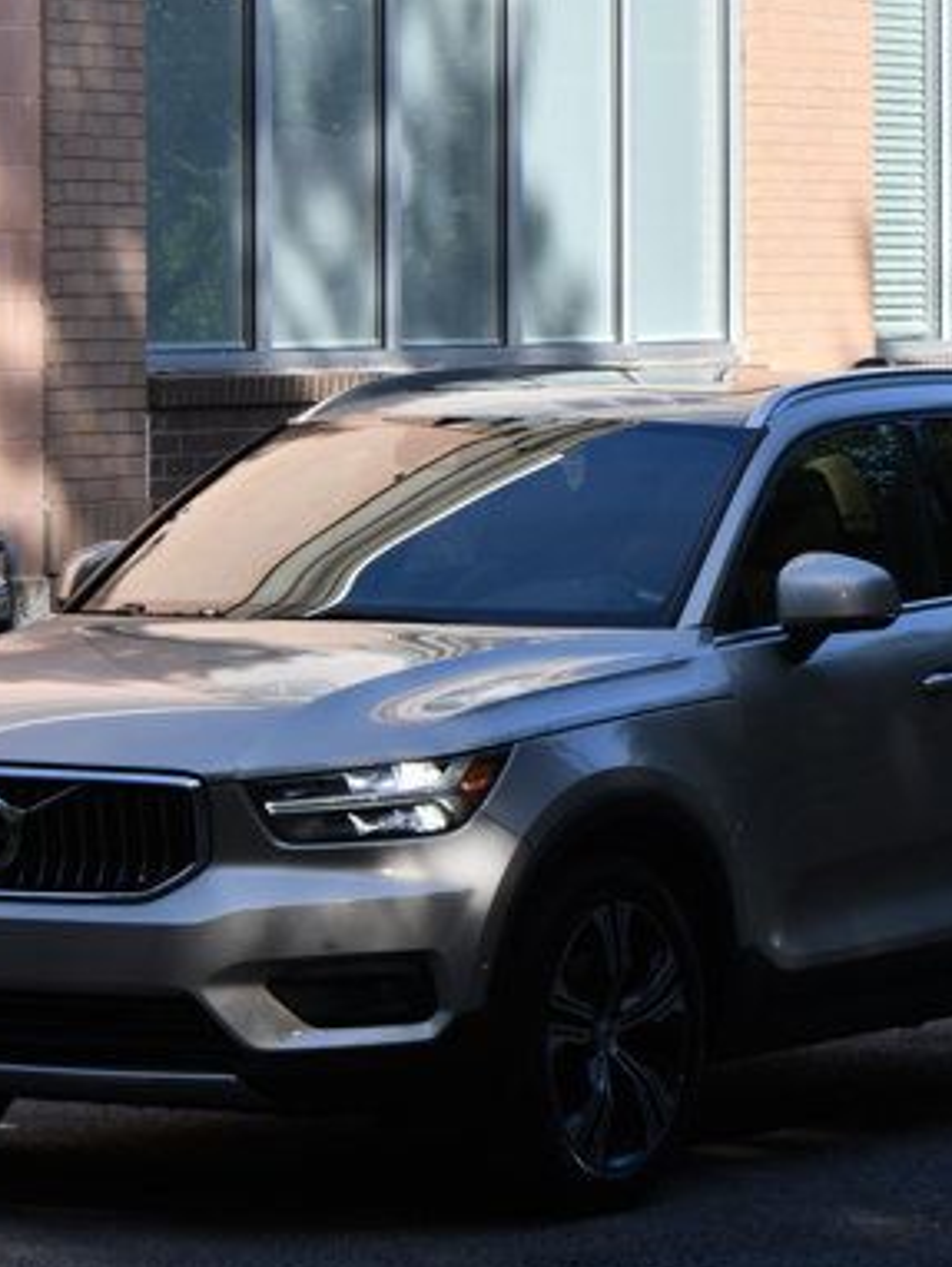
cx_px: 488
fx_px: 6190
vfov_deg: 11.7
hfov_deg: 8.8
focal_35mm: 169
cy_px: 615
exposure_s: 1/250
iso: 140
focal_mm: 70
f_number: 8
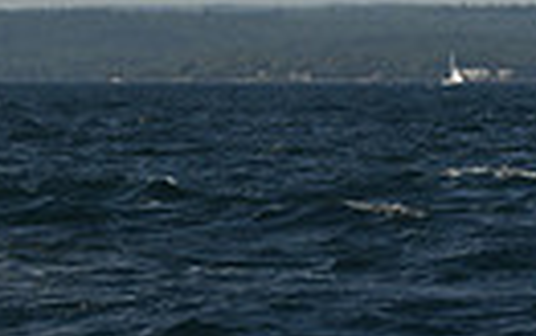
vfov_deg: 1.4
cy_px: -754
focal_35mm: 904
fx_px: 13211
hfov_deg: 2.3
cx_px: -215
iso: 250
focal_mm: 200
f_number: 8
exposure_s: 1/1000
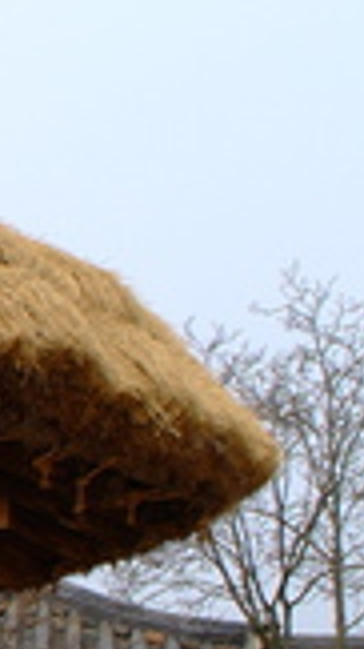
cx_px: -602
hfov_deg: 8.0
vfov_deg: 15.6
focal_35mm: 136
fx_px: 2336
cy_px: 577
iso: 100
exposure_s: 1/125
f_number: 8
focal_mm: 20
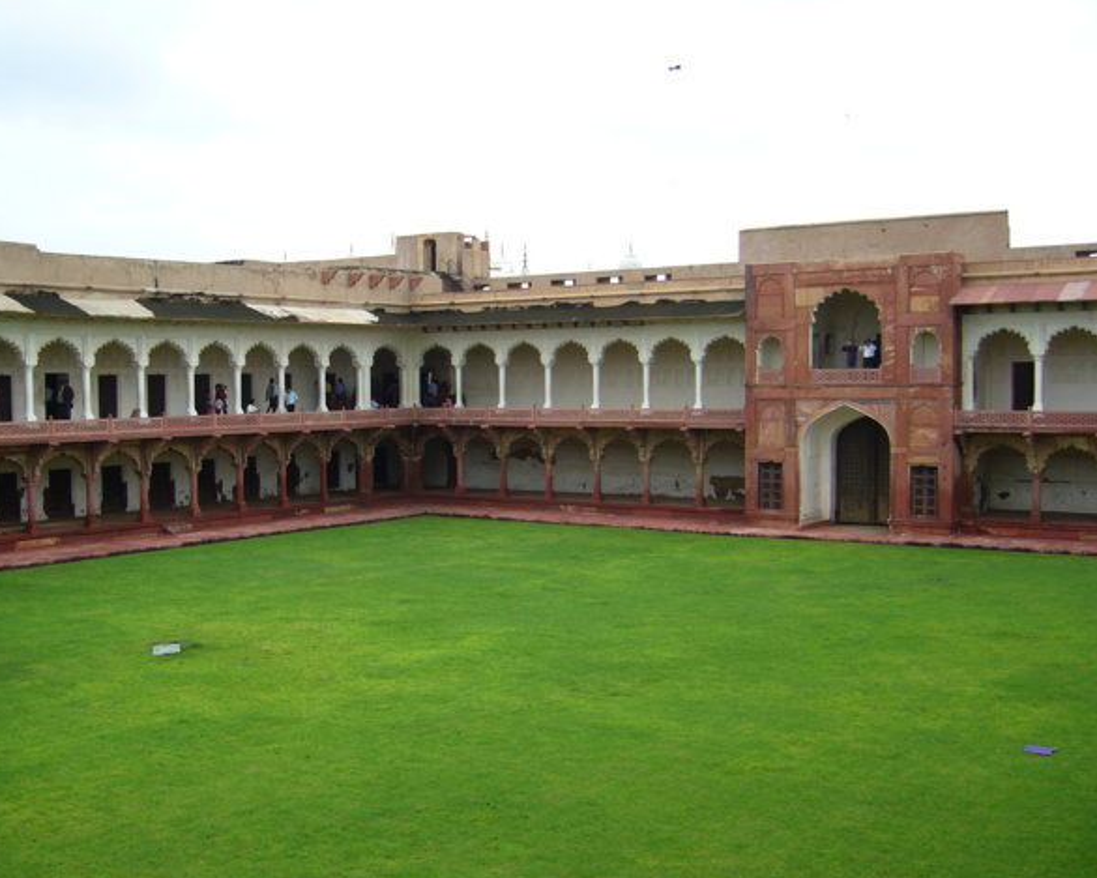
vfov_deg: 35.7
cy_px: 470
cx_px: 425
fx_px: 1364
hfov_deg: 43.5
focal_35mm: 42
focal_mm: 5.8
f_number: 2.8
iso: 80
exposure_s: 1/80
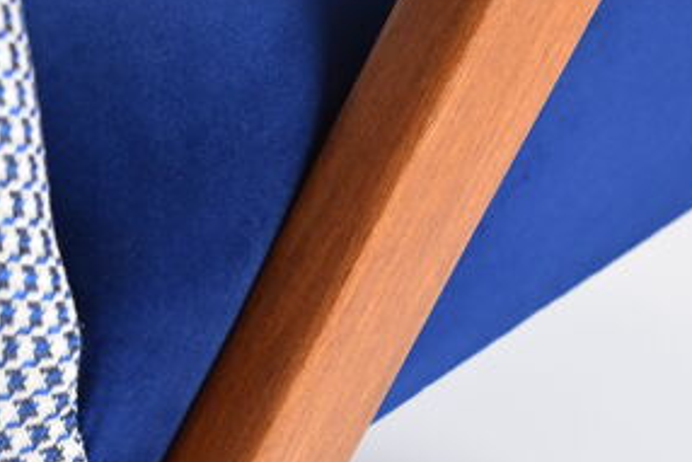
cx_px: 254
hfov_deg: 11.9
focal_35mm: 173
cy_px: 470
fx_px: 3328
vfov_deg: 7.9
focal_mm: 55
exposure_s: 1/125
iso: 2000
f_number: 5.6
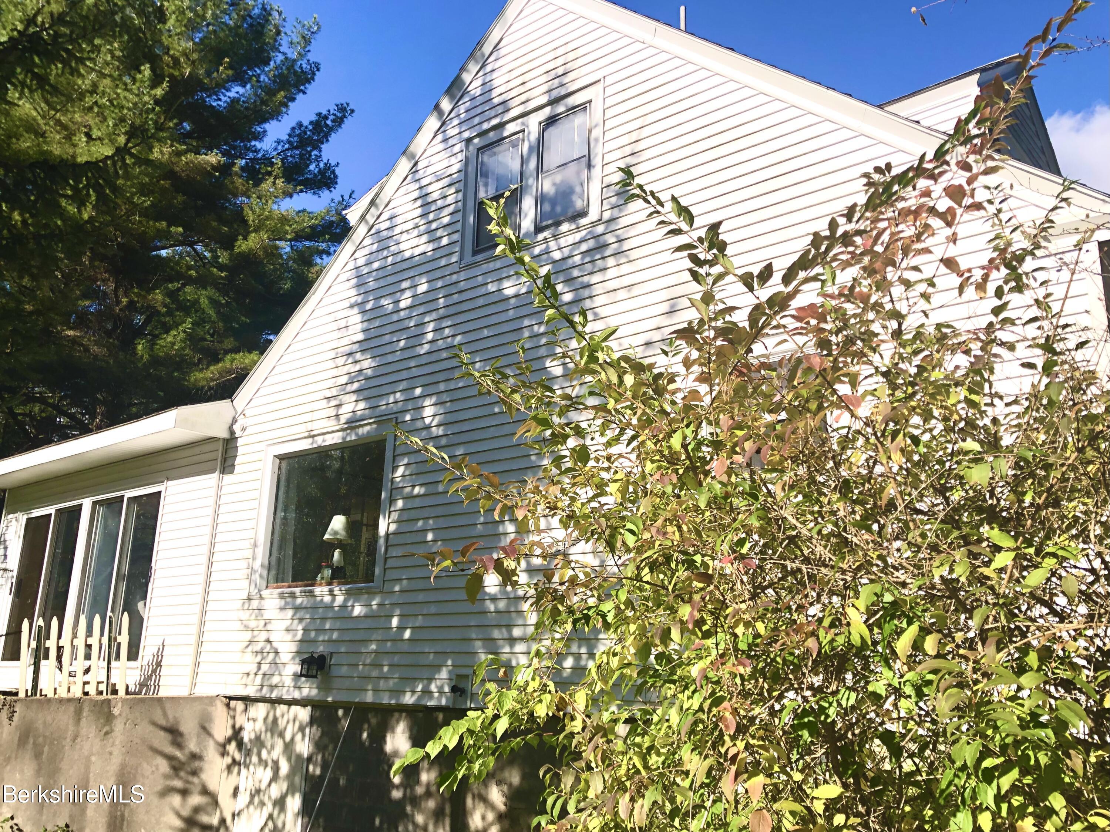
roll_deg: -1.6
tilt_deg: +17.4
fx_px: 898
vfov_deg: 49.7
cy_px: 416
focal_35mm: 28
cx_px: 555
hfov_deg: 63.5
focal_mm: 3.99
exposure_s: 1/3247
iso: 20
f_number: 1.8
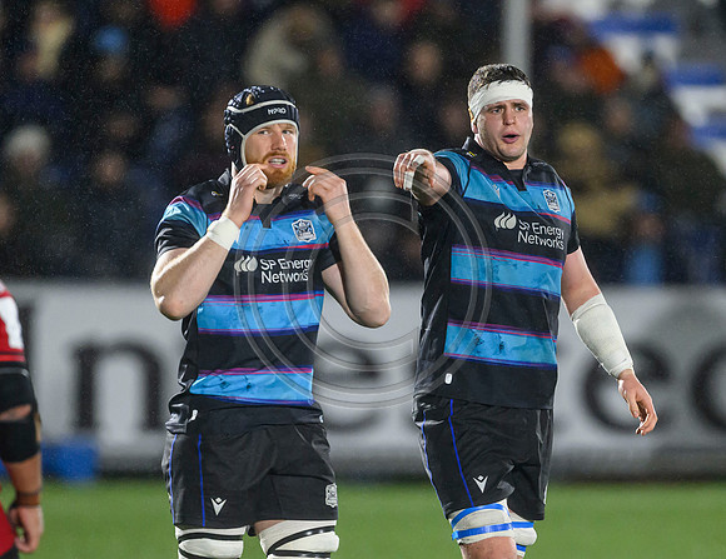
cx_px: 457
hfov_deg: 2.8
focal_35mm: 713
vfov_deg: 2.1
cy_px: 366
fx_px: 15094
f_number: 3.2
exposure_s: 1/1600
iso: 4000
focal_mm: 400
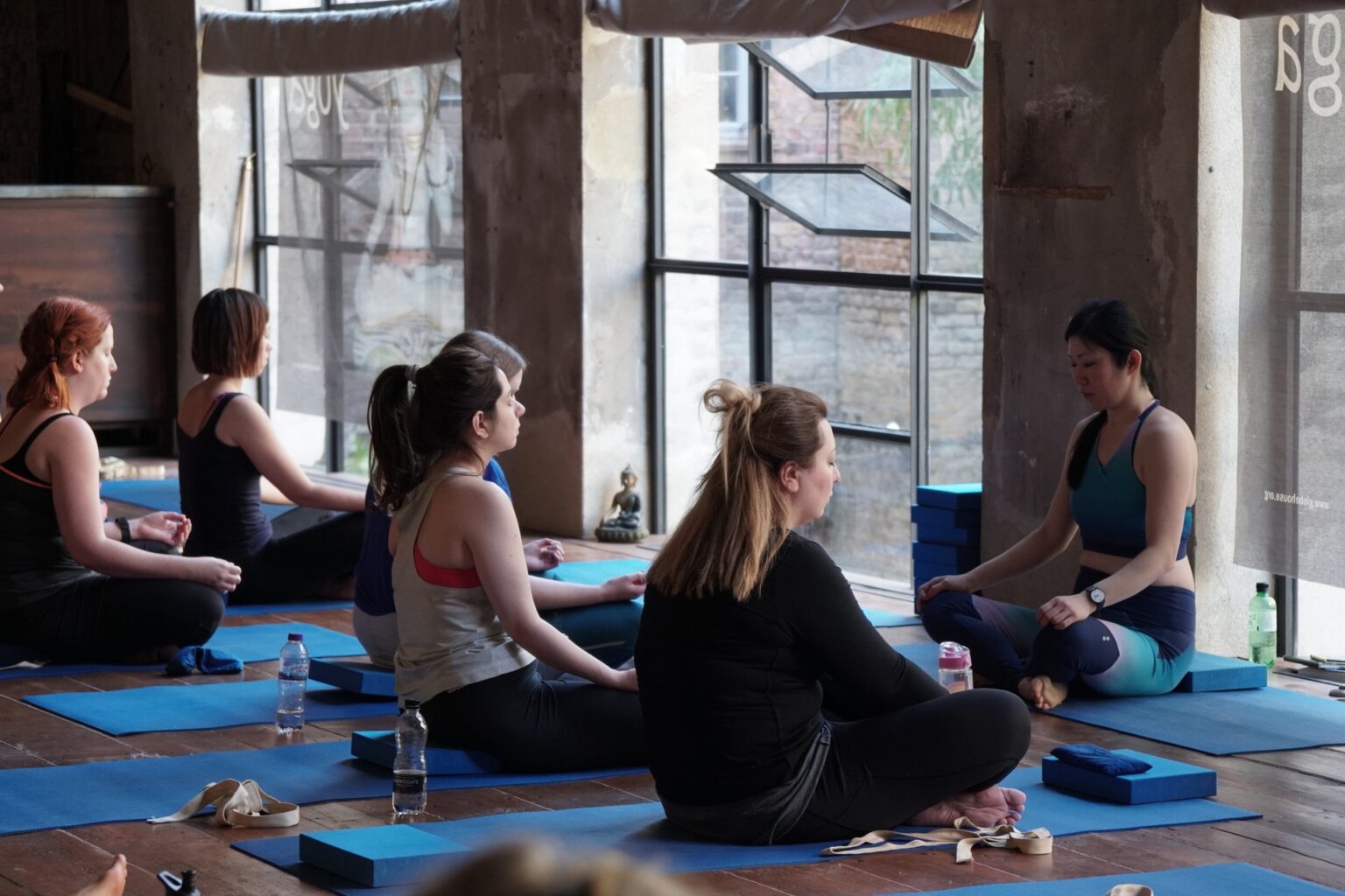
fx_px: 3923
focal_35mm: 105
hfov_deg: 19.5
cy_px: 448
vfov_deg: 13.0
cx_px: 672
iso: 800
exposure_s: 1/50
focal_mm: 70
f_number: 4
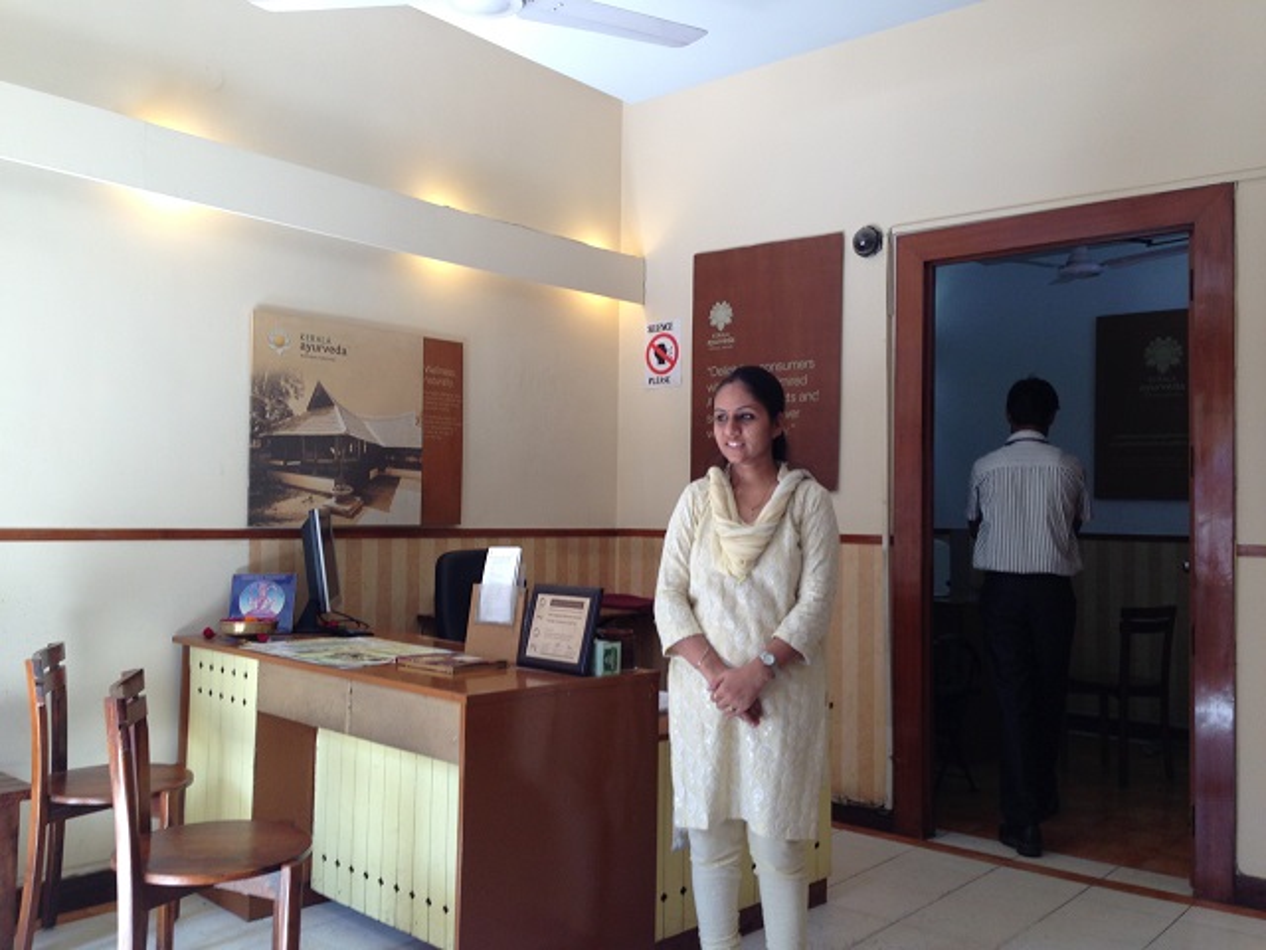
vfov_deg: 42.9
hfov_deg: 55.4
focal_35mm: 33
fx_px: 1207
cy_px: 475
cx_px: 633
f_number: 2.4
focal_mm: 4.13
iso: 64
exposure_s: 1/60
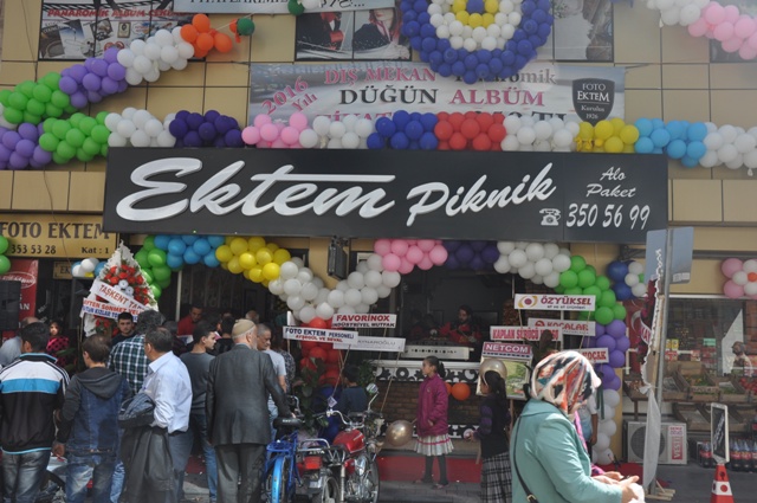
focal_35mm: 36
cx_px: 378
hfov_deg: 53.2
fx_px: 756
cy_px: 252
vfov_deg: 36.8
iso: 200
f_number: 7.1
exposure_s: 1/250
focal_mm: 24
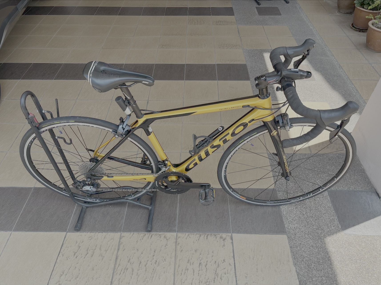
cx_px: 190
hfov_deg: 67.3
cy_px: 142
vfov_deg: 53.1
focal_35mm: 26
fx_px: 286
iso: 50
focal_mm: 5.96
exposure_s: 1/442
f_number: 1.6
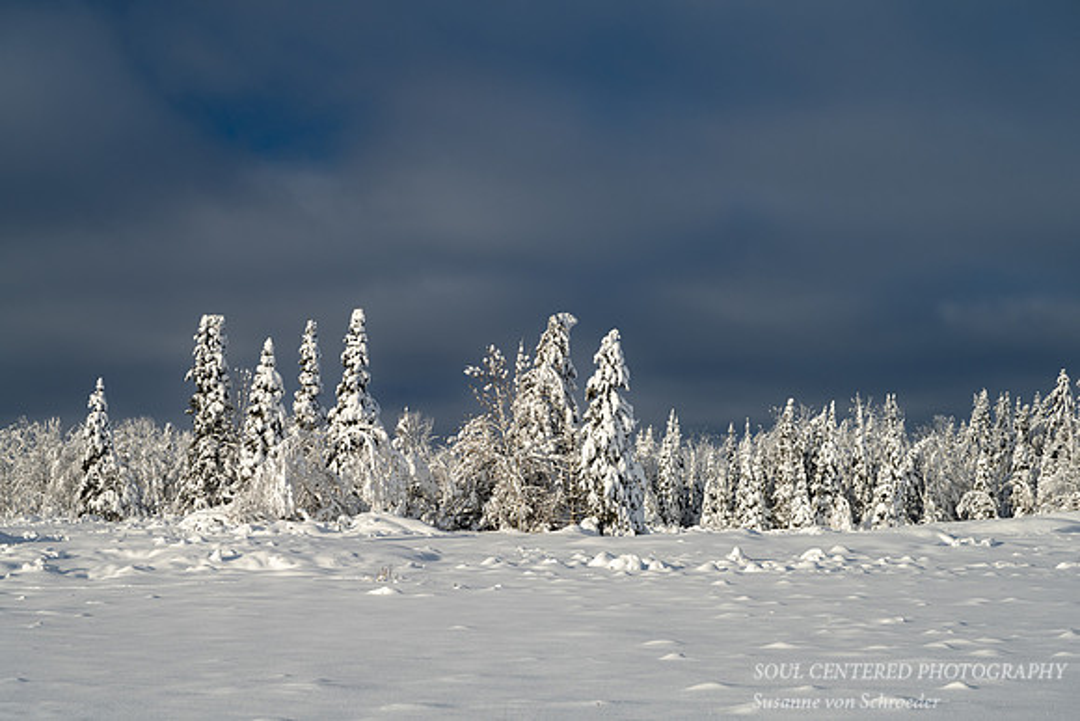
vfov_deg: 18.8
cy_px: 347
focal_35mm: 73
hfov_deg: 27.9
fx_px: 2177
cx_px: 533
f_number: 8
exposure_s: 1/400
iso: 200
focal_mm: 70
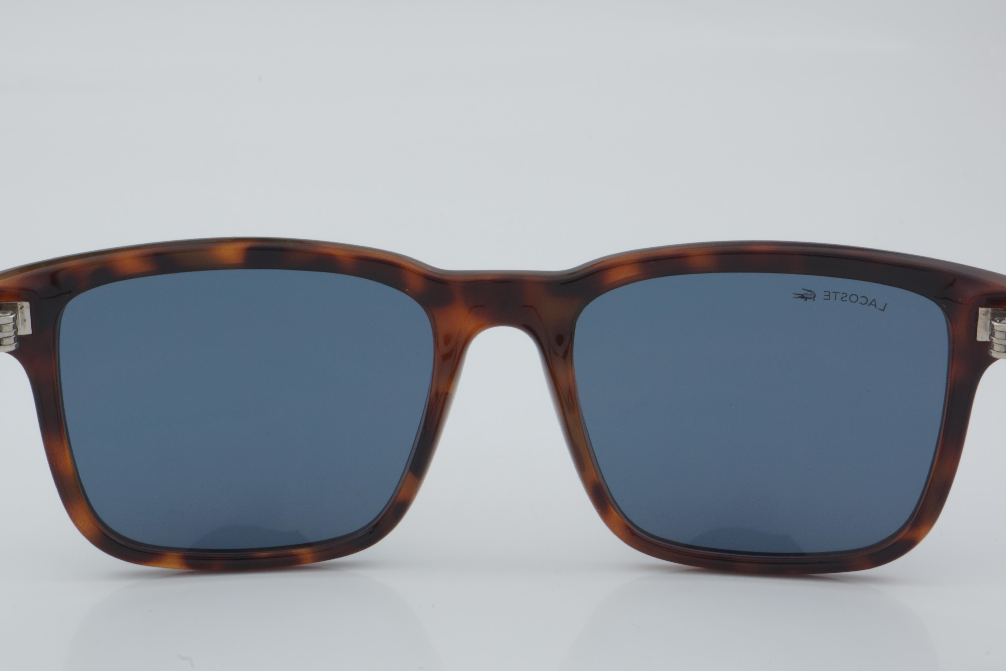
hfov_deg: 27.0
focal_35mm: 75
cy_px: 336
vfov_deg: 18.2
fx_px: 2096
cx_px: 503
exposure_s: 1/4
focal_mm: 50
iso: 100
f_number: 32
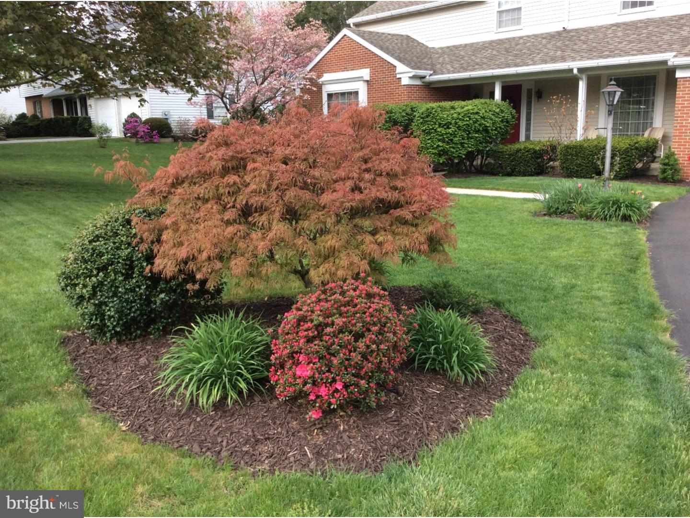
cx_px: 345
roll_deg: +1.3
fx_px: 638
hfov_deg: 56.8
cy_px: 259
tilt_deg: -12.4
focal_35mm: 32
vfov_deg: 44.2
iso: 32
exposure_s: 1/323
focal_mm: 3.3
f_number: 2.4
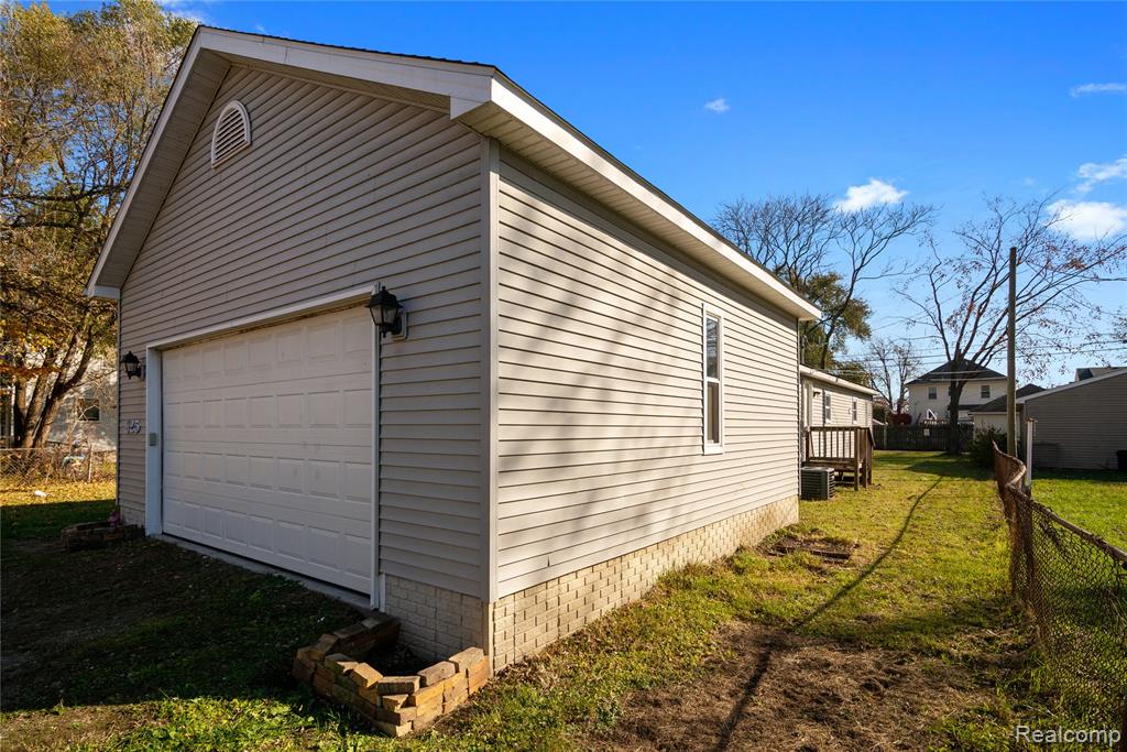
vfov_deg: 43.6
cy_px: 376
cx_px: 564
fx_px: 939
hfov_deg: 61.9
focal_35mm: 30
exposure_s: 1/1250
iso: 320
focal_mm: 30
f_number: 9
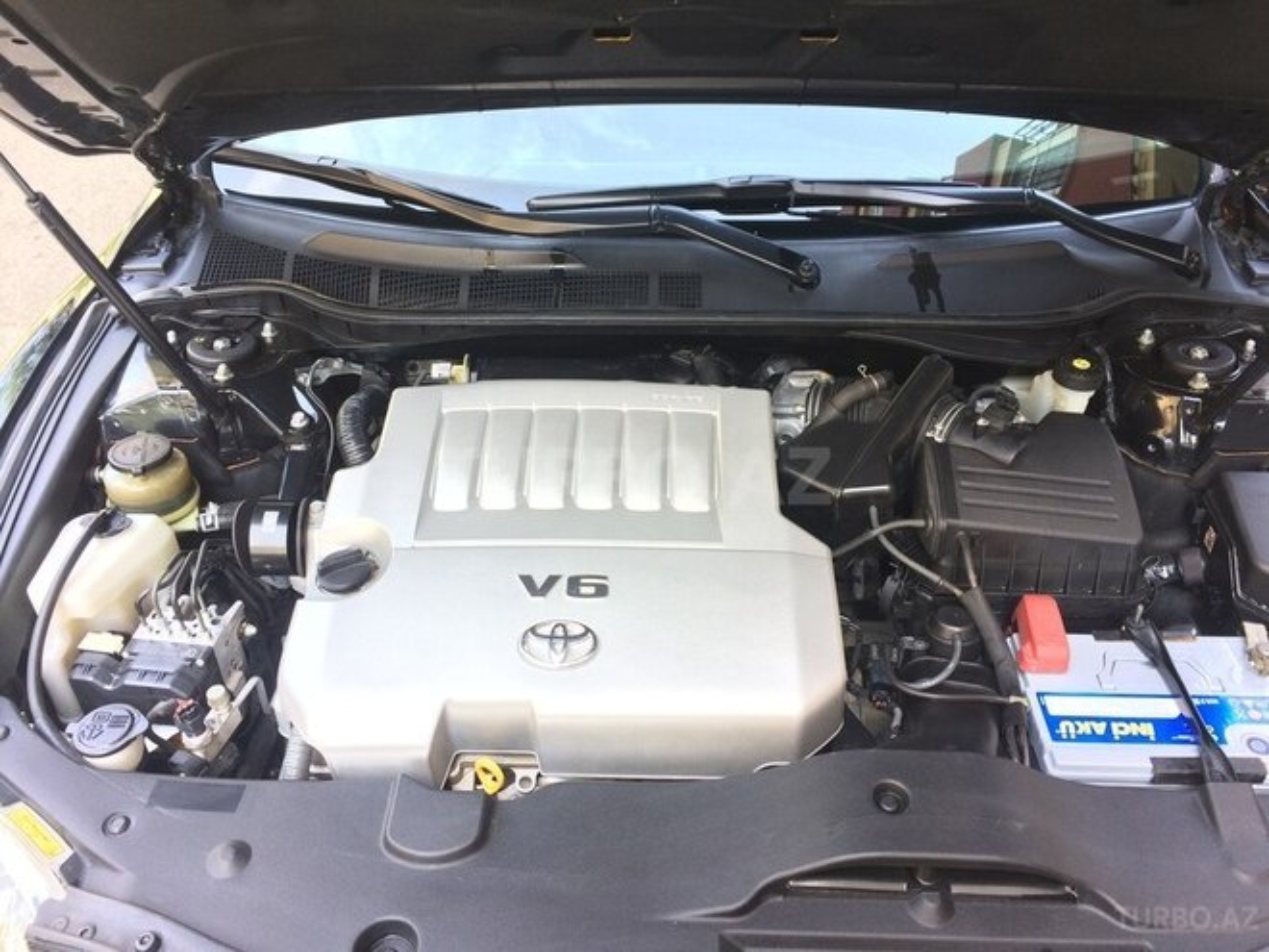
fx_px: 1063
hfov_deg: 61.7
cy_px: 476
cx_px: 634
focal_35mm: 29
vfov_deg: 48.2
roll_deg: +0.7
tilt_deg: -38.1
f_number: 2.2
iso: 40
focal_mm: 4.15
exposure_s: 1/50
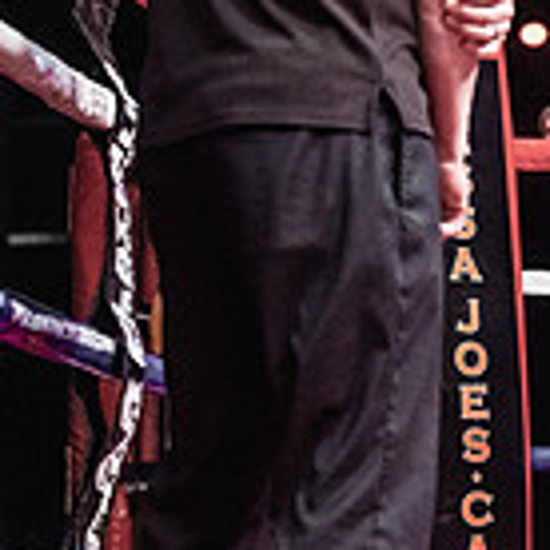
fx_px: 3667
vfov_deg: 8.6
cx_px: 996
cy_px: 253
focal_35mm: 204
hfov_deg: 8.3
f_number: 2.8
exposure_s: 1/1000
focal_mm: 57
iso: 4000
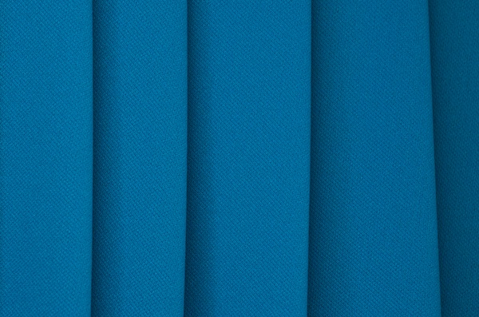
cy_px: 158
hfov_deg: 10.2
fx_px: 2688
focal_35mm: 202
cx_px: 240
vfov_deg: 6.7
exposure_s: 1/1000
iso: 800
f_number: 11
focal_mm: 135
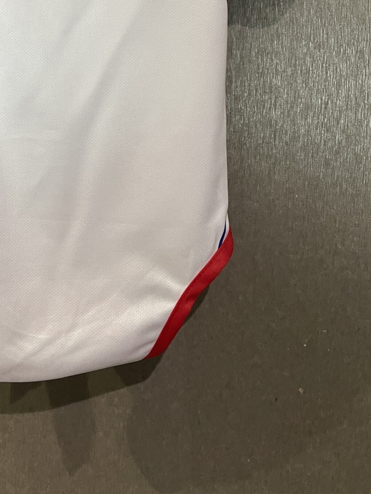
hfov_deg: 29.0
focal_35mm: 49
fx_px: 700
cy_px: 89
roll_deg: +0.5
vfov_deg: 37.3
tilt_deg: -1.8
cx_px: 76
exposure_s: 1/64
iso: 125
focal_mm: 4.2
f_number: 1.6
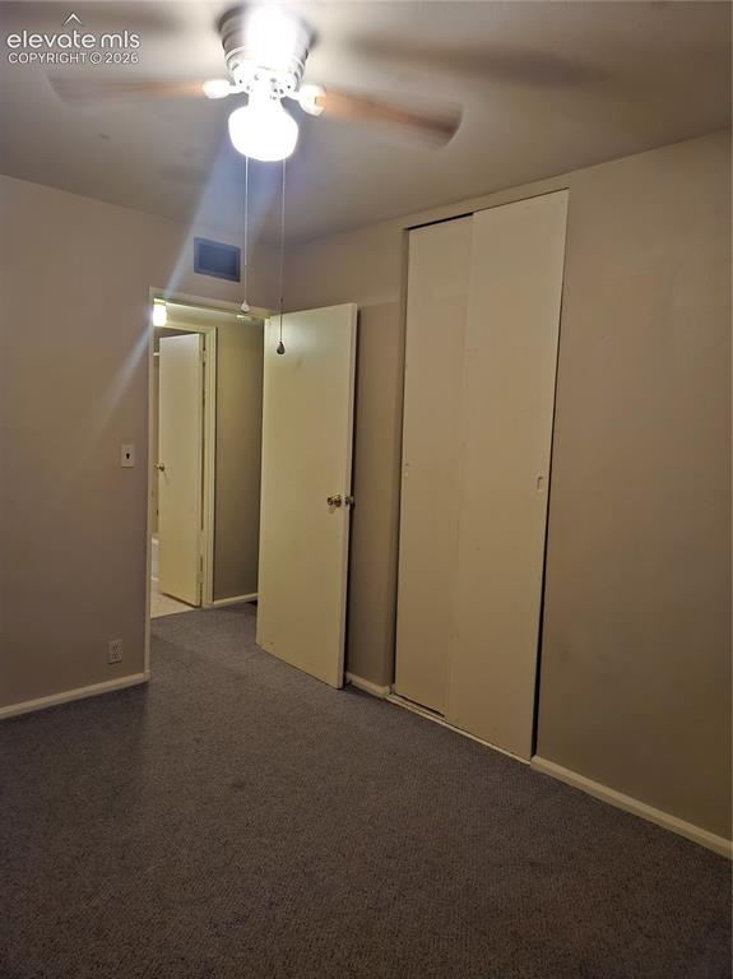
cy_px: 490
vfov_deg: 74.0
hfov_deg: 58.8
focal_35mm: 23
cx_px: 366
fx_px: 650
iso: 160
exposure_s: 1/15
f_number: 1.8
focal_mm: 5.4
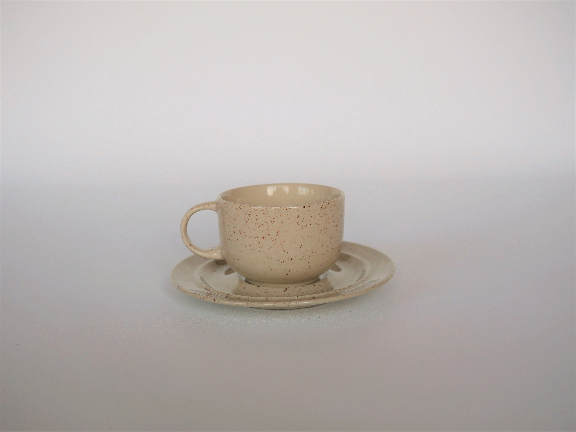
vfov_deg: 36.0
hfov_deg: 46.8
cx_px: 288
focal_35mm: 40
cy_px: 216
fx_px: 666
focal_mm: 20
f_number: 2.8
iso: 200
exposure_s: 1/320
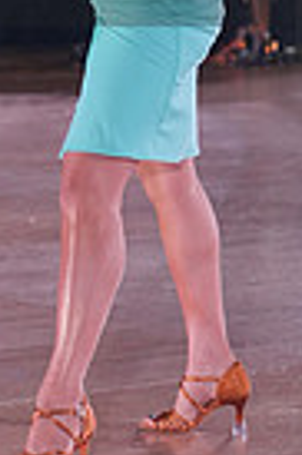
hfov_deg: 5.3
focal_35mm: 258
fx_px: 3254
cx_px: -58
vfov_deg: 7.9
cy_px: -83
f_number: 4
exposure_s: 1/400
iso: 1600
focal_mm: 61
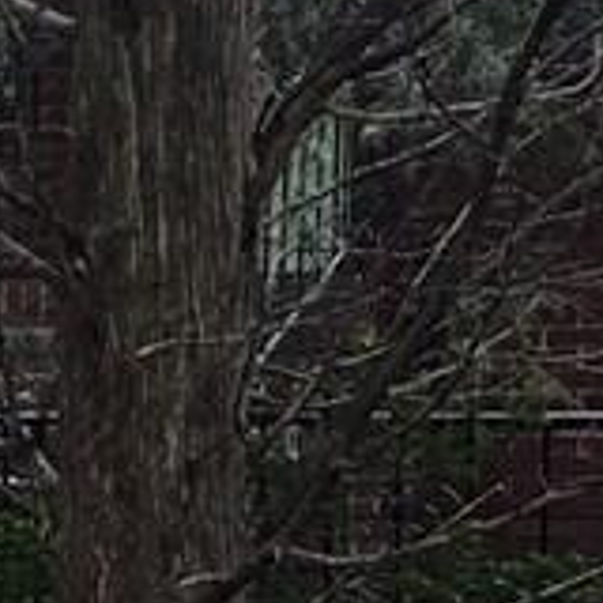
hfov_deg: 9.8
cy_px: 494
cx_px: -690
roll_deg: -0.4
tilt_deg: +0.1
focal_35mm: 164
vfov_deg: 10.6
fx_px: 3232
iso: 32
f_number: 2.2
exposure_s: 1/30
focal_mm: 4.15
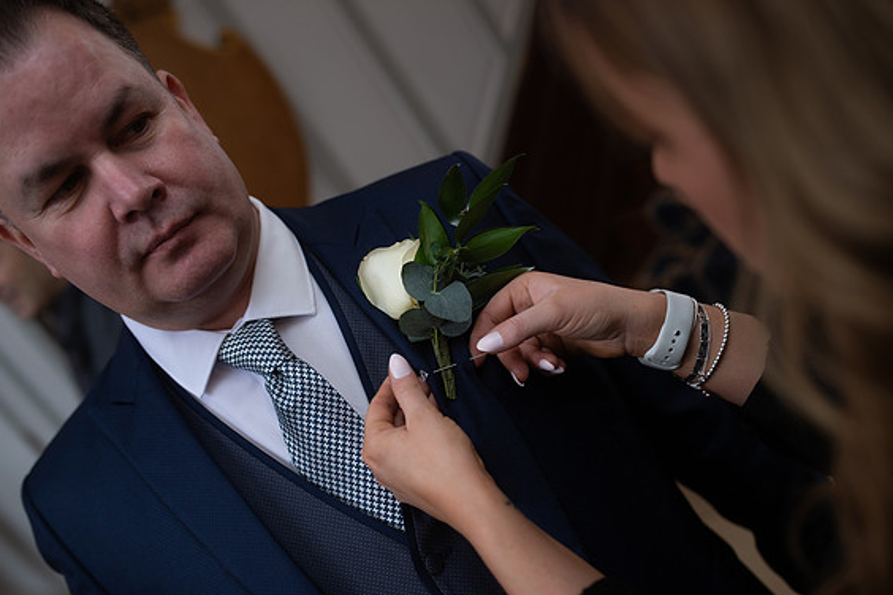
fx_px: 893
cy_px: 302
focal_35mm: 36
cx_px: 437
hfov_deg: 53.1
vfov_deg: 36.9
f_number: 2.8
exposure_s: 1/100
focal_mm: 35
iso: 250
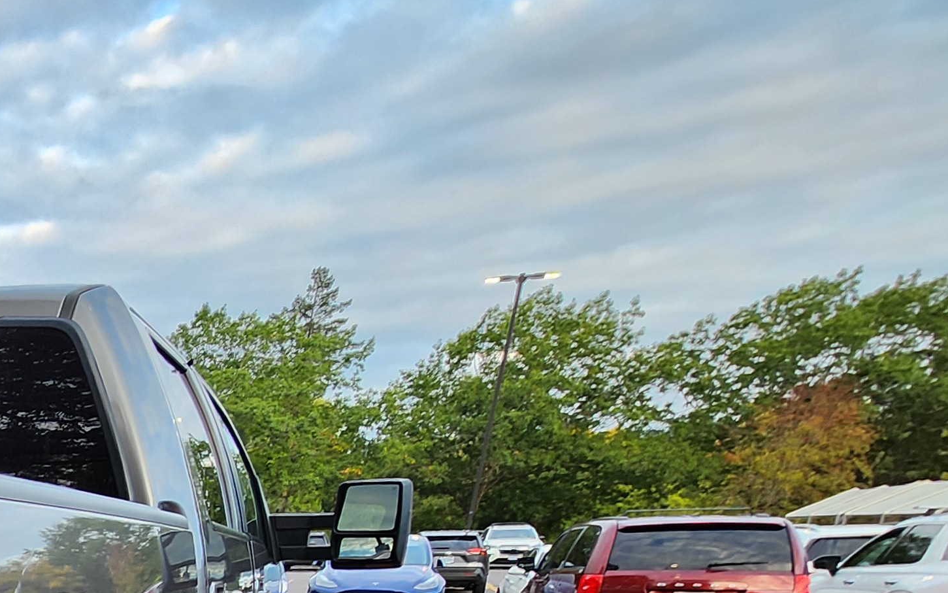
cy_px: 811
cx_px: -352
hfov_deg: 33.2
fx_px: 982
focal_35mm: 38
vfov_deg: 27.0
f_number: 2.2
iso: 40
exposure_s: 1/60
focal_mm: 1.74
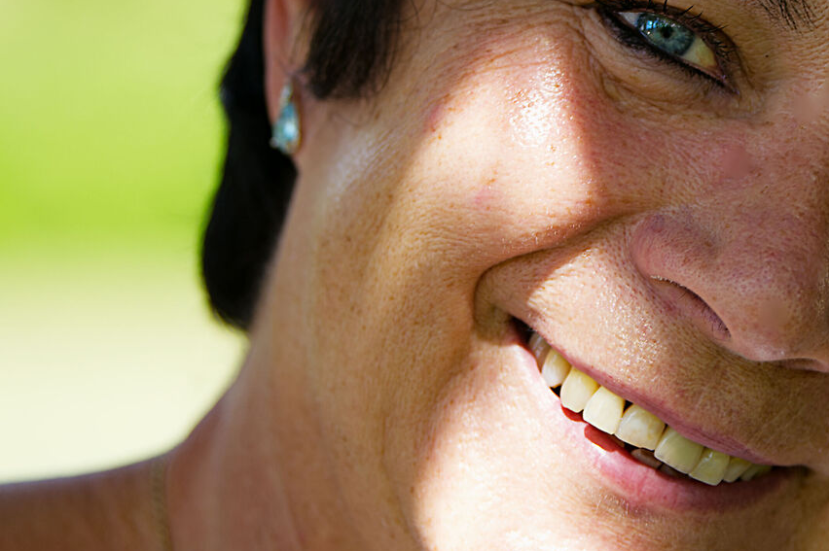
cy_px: 168
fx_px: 7134
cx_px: 747
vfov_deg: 4.4
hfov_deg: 6.6
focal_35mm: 310
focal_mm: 110
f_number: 2.8
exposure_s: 1/320
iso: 100
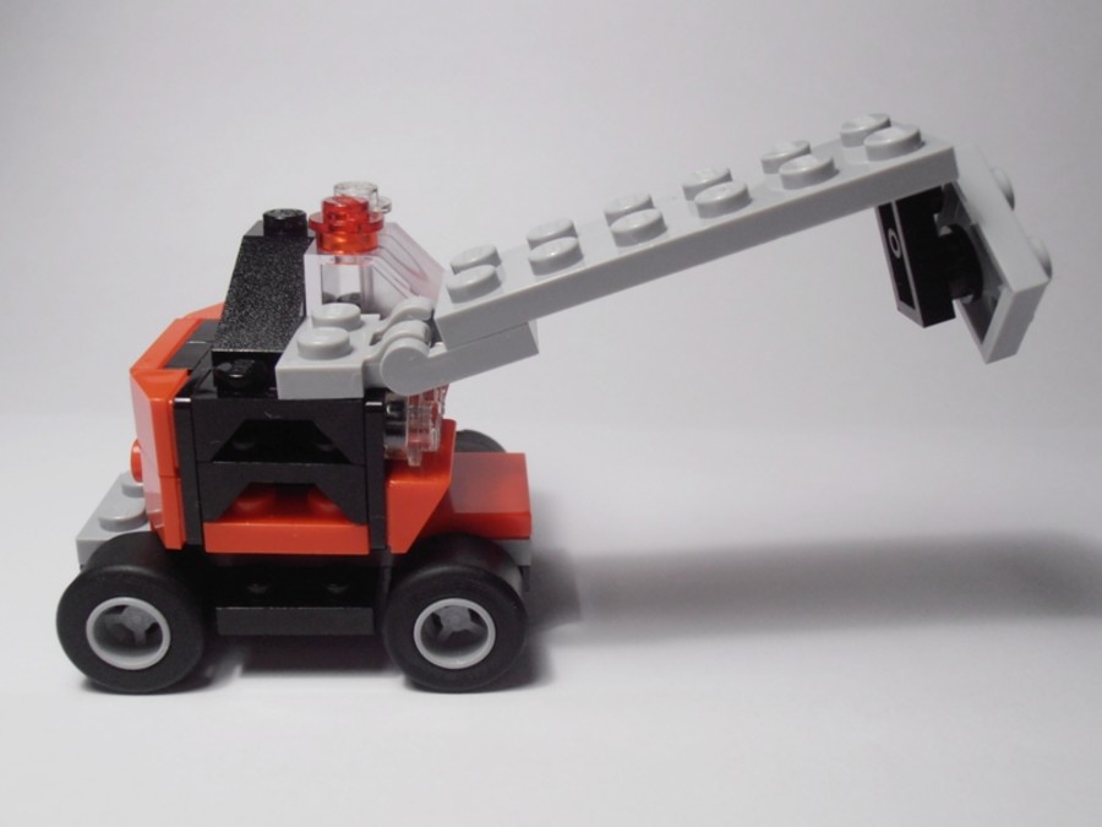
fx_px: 1178
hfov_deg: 50.1
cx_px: 551
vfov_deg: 38.7
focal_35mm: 37
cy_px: 414
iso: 100
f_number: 3.9
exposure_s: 1/80
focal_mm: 6.61
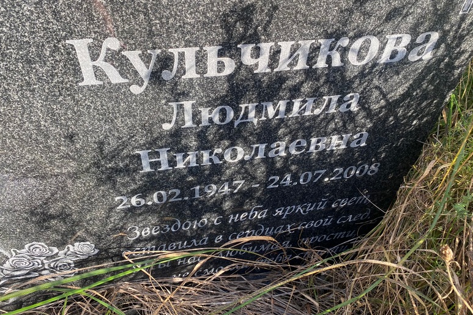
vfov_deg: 46.4
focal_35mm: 28
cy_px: 154
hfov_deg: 65.5
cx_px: 234
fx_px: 368
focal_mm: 4.25
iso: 32
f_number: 1.8
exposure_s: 1/285
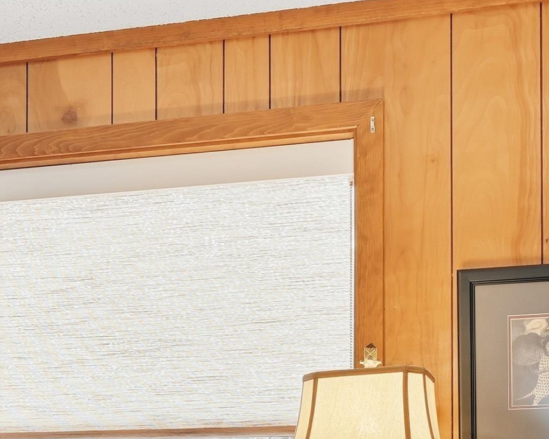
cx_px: 71
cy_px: 534
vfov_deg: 17.9
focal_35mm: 81
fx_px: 1322
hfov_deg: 23.0
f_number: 9
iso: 250
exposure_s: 1/30
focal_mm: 29.5
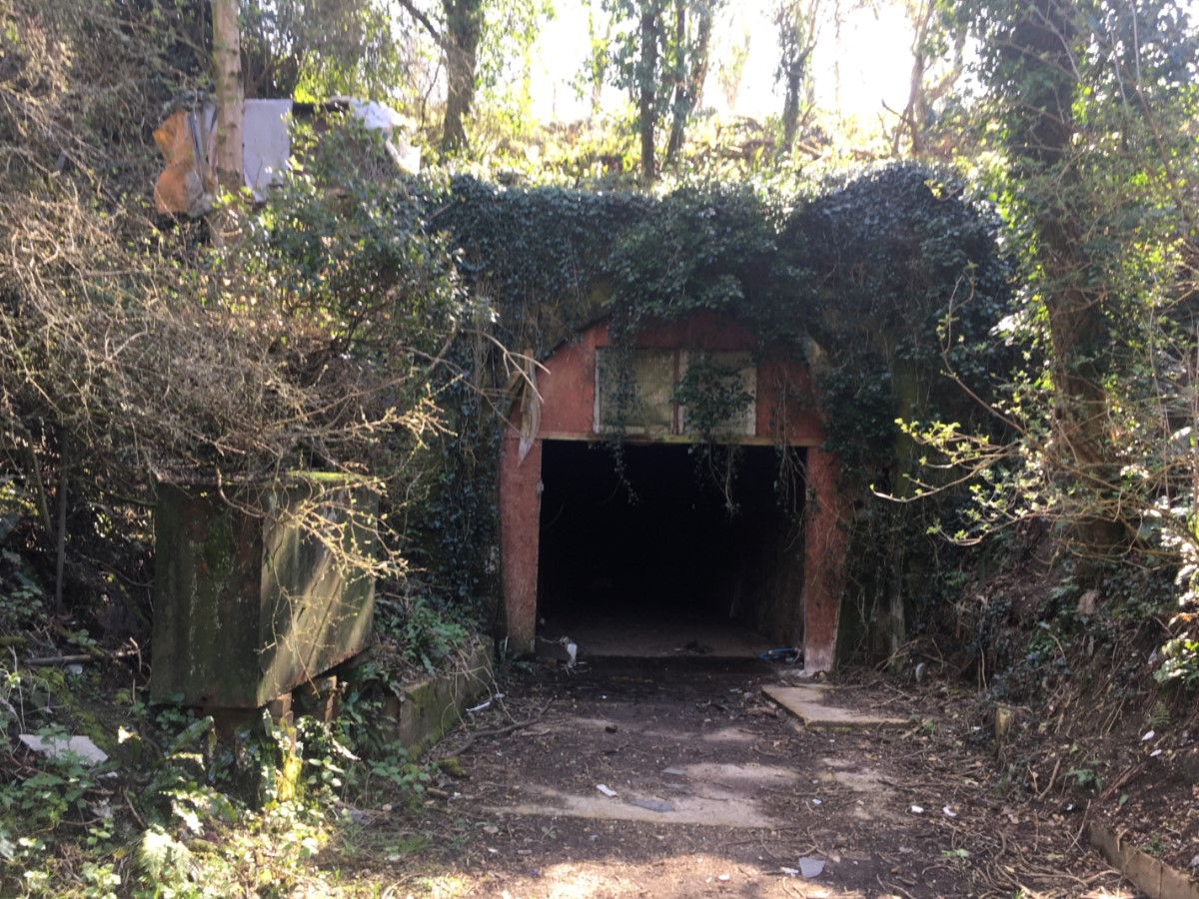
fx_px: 1004
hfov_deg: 61.7
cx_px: 600
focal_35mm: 29
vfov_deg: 48.2
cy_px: 450
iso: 25
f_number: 2.2
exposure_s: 1/50
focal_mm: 4.15
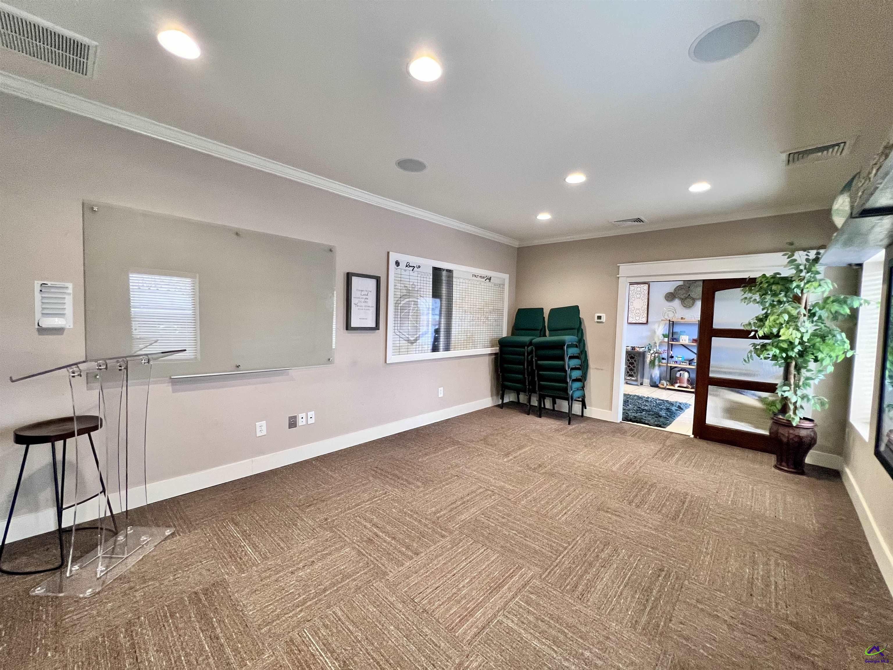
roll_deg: -1.9
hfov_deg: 106.2
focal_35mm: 13
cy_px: 335
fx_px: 335
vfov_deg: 89.9
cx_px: 446
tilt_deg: -4.0
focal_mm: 1.57
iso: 320
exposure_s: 1/60
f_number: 1.8
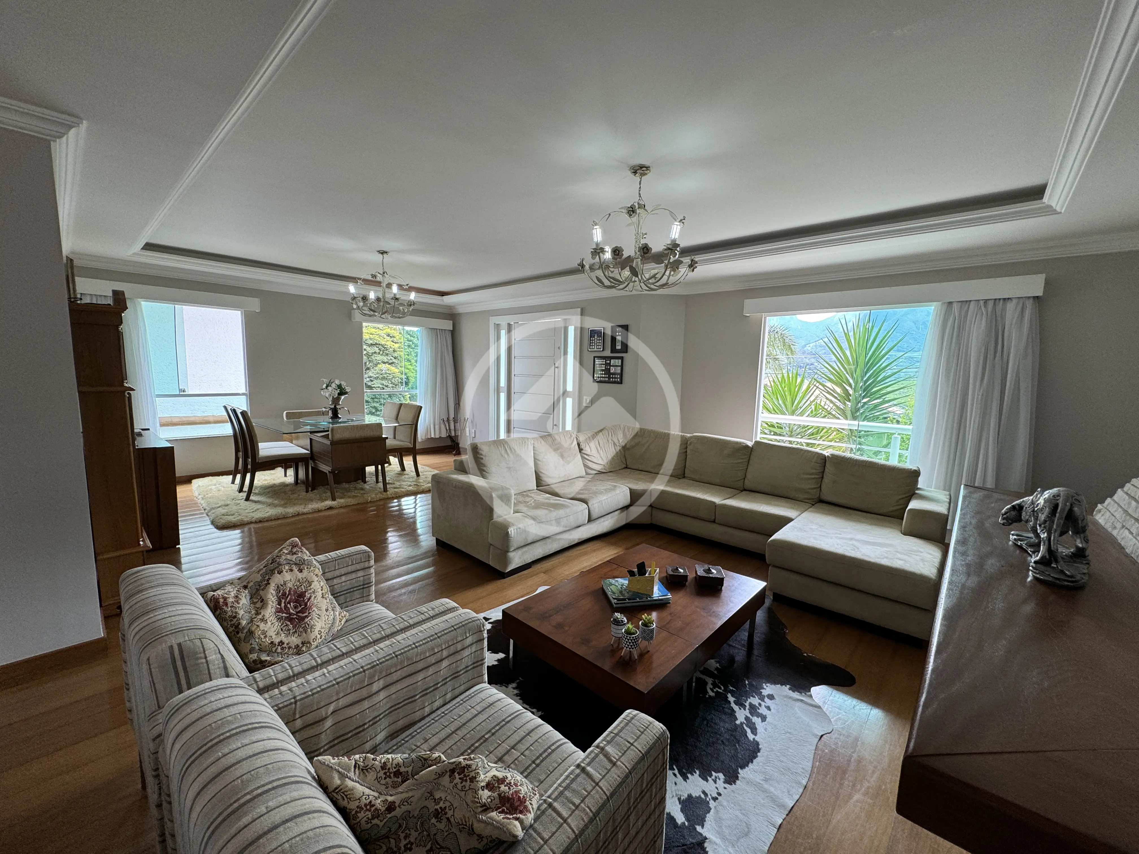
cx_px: 570
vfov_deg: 85.7
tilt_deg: -6.7
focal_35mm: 14
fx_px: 461
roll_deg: -1.5
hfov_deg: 102.1
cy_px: 427
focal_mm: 2.22
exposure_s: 1/120
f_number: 2.2
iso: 80
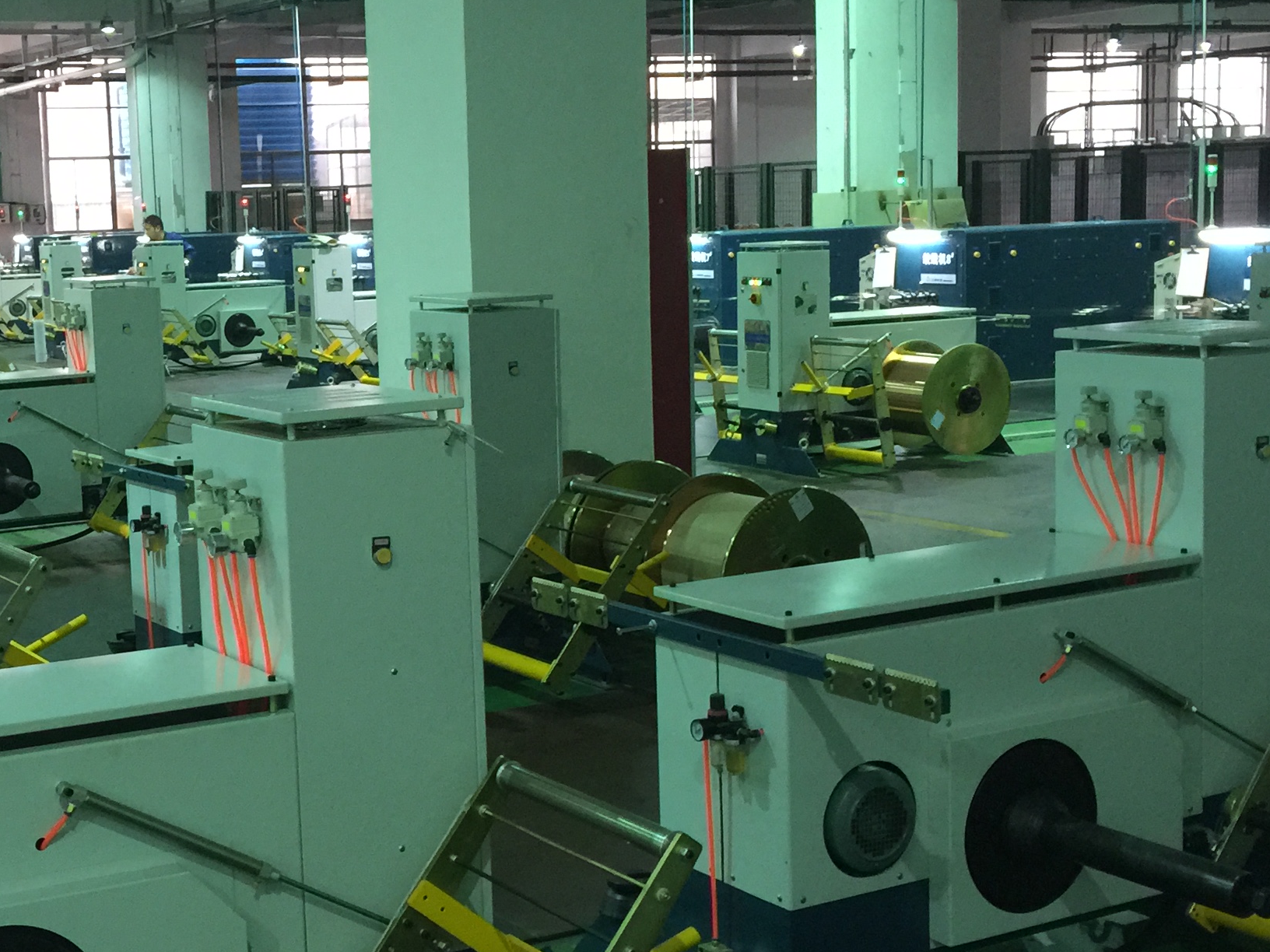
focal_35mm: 58
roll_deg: +0.8
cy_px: 513
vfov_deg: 25.2
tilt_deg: -8.2
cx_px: 408
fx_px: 2128
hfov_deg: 32.9
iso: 125
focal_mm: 4.15
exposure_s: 1/17
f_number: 2.2
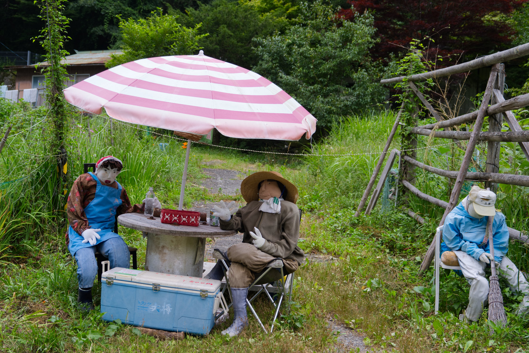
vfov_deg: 35.1
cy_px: 176
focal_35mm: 38
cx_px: 264
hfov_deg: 50.7
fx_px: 558
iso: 125
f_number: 3.6
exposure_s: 1/100
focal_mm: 25.4
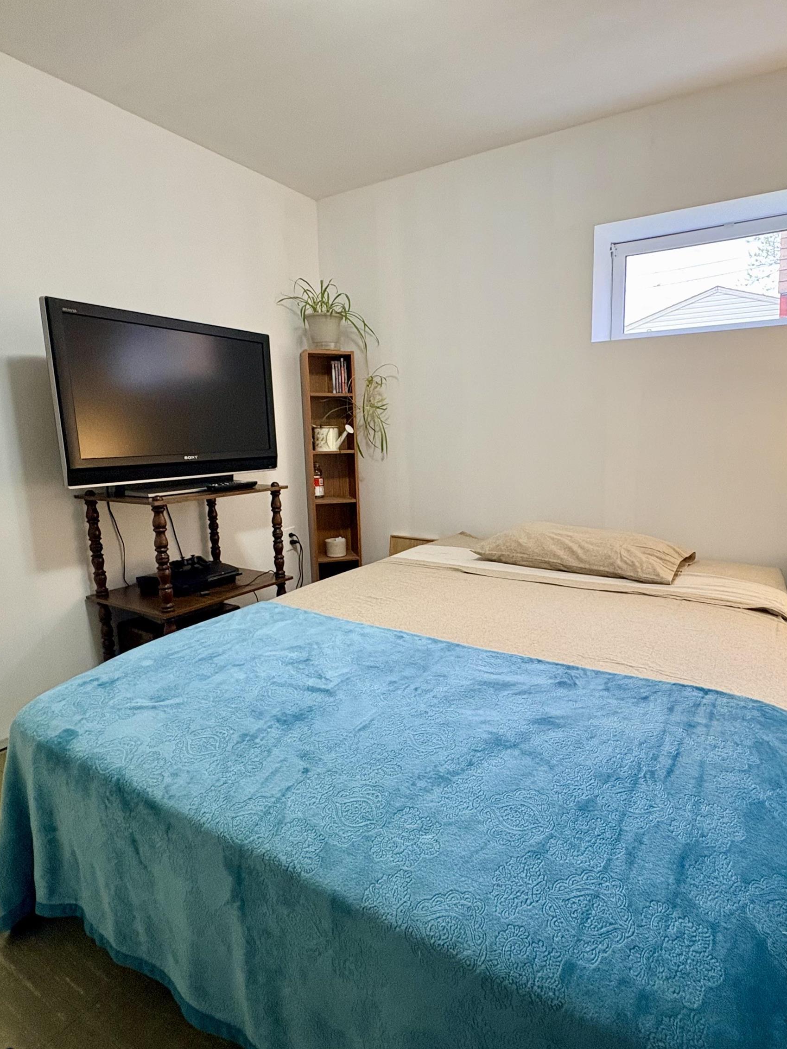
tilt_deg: -10.0
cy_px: 531
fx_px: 576
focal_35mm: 19
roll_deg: +1.1
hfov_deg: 68.3
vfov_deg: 84.7
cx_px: 449
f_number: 2.2
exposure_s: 1/60
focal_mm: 2.22
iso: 320
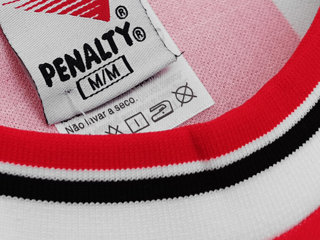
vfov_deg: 16.3
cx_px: -41
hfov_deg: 21.0
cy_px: -29
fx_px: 813
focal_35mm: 88
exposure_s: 1/120
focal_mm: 5.58
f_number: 1.8
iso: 160
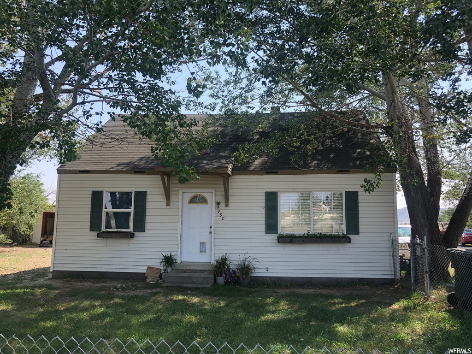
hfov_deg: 63.4
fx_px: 382
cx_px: 236
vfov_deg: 49.7
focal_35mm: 28
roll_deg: -0.7
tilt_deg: +7.9
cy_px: 177
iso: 20
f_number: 1.8
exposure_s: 1/676
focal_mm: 3.99
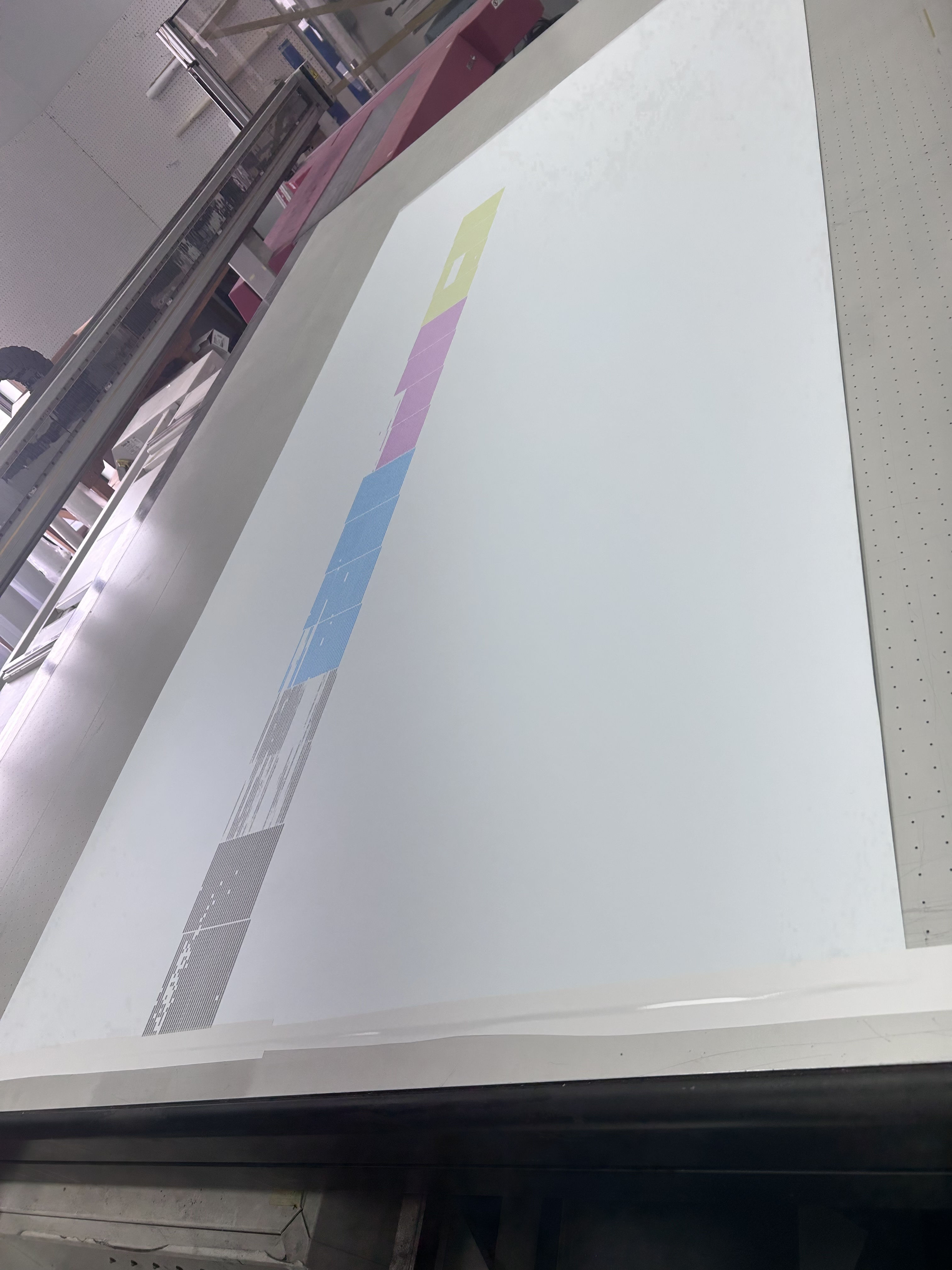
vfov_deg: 67.3
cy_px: 635
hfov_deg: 53.1
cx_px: 476
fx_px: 953
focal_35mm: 26
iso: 40
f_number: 1.5
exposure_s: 1/191
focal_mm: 5.7
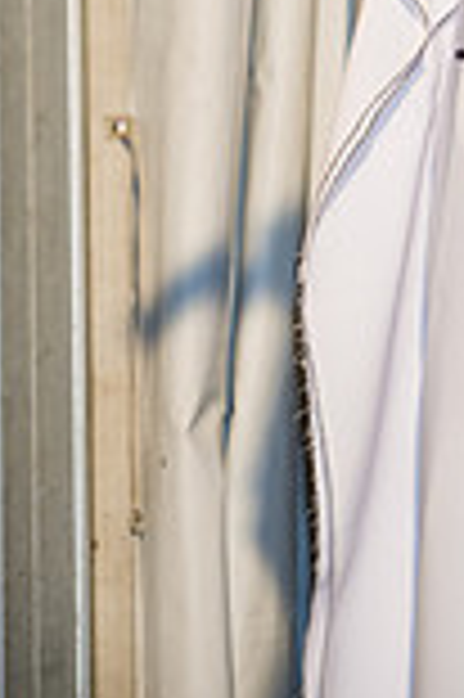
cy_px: -68
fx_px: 8157
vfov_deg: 4.9
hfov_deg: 3.3
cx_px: 417
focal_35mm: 421
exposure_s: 1/160
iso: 1600
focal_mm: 145
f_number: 5.6
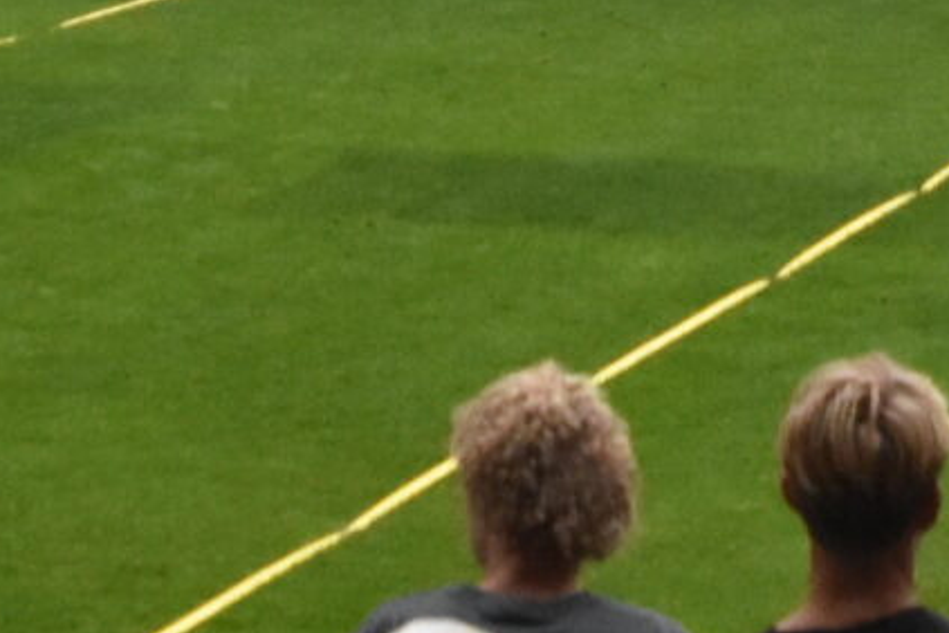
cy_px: -946
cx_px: 826
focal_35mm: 209
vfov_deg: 6.2
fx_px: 5510
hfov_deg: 9.8
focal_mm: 23
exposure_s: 1/4000
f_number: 5.6
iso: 2500
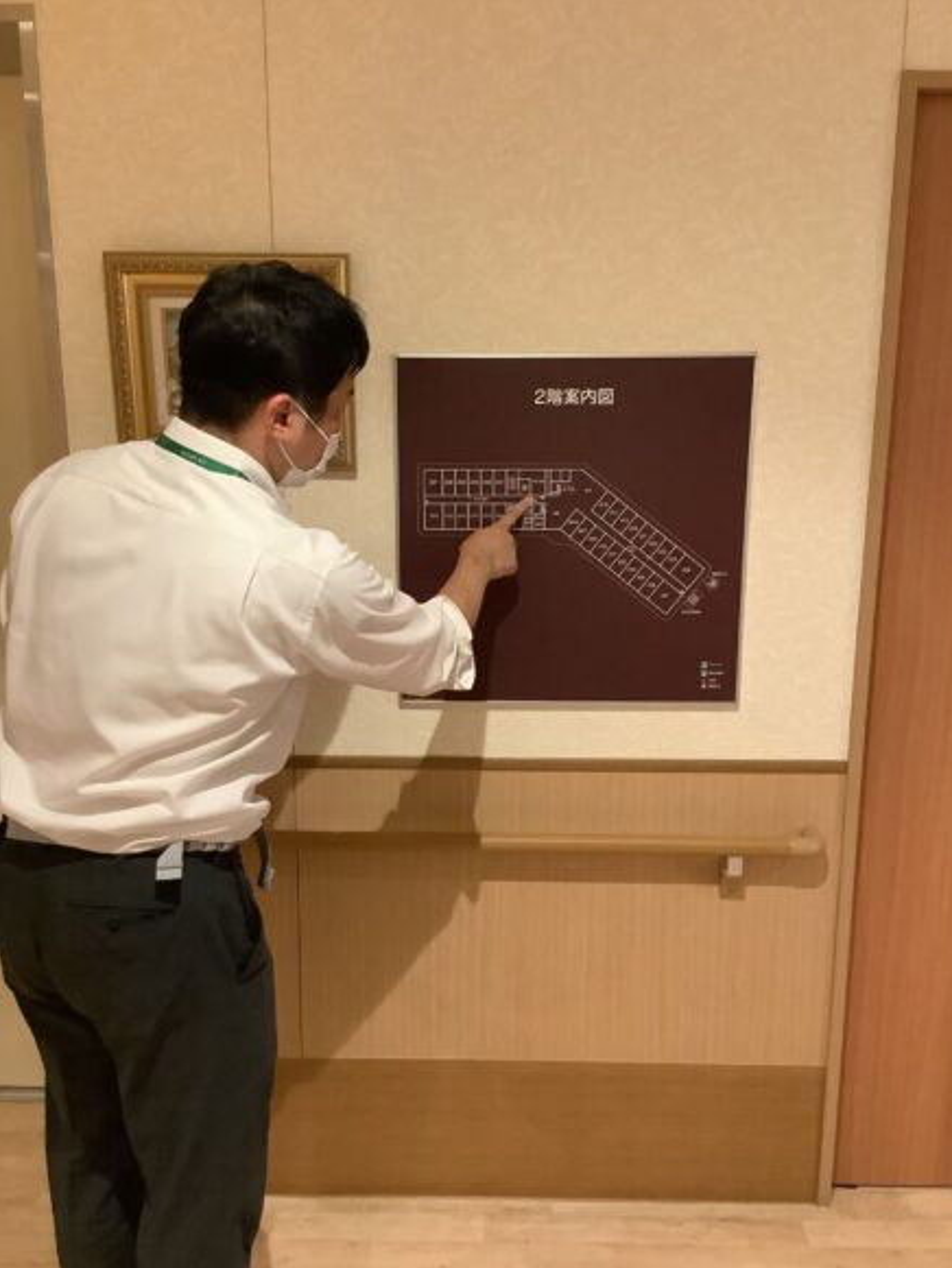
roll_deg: -0.1
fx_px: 1173
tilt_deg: -13.5
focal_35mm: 32
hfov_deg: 44.2
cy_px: 648
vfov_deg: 56.8
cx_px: 489
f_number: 2.4
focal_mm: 3.3
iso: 400
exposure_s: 1/60
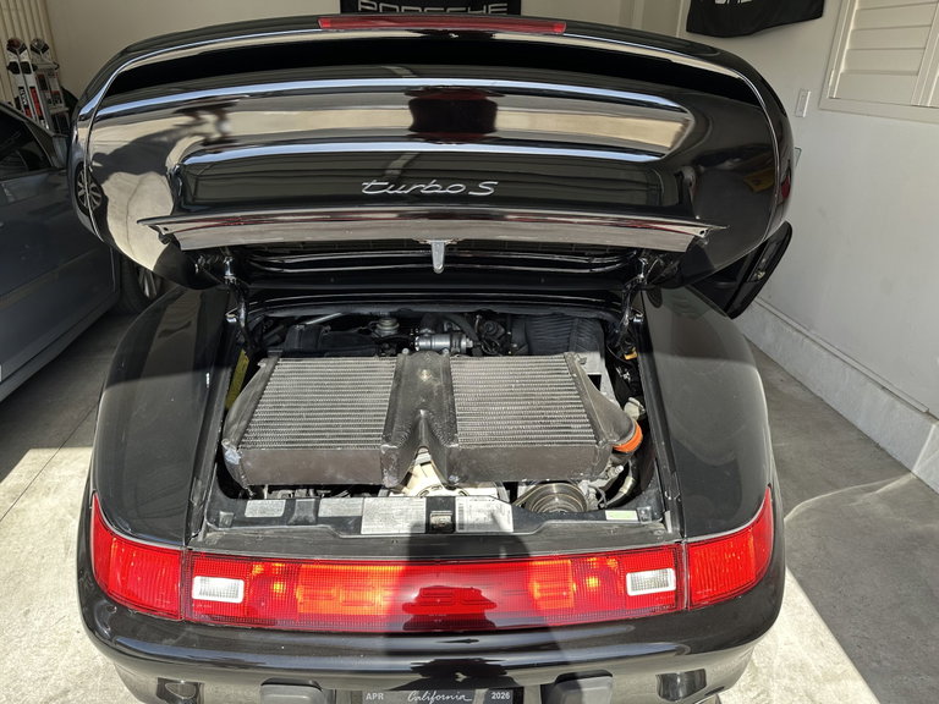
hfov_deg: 71.6
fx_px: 651
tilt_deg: -24.0
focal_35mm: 24
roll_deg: -1.0
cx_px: 470
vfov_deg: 56.8
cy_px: 352
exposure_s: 1/604
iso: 80
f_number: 1.78
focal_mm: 6.86
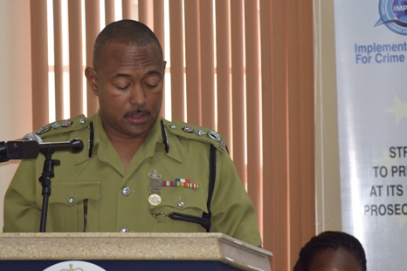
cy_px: 100
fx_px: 3841
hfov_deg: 6.1
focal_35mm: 340
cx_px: 189
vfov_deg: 4.0
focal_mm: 165
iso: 800
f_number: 5.6
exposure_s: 1/125
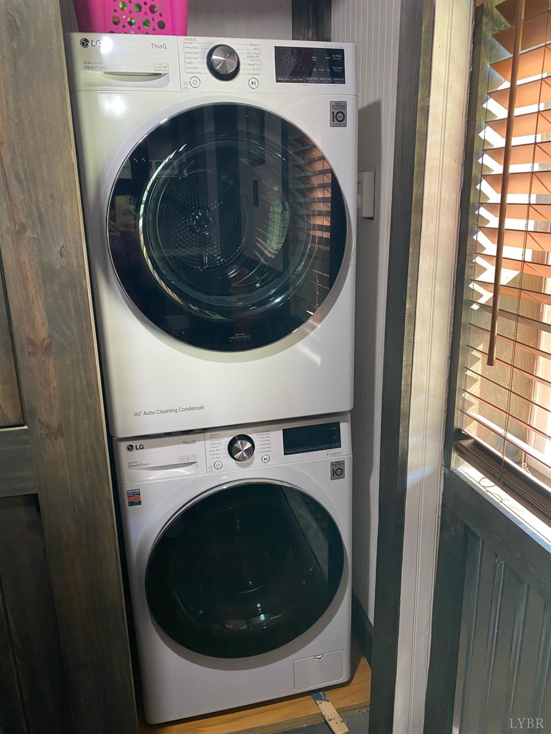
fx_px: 552
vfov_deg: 67.3
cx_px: 276
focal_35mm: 26
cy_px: 367
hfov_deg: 53.1
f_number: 1.8
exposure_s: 1/60
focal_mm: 4.25
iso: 200
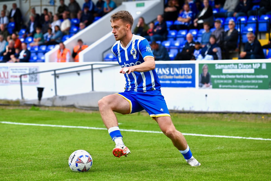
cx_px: 136
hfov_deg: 17.1
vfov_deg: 11.4
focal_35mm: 120
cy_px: 90
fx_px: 903
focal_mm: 120
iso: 320
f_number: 4
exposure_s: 1/1600
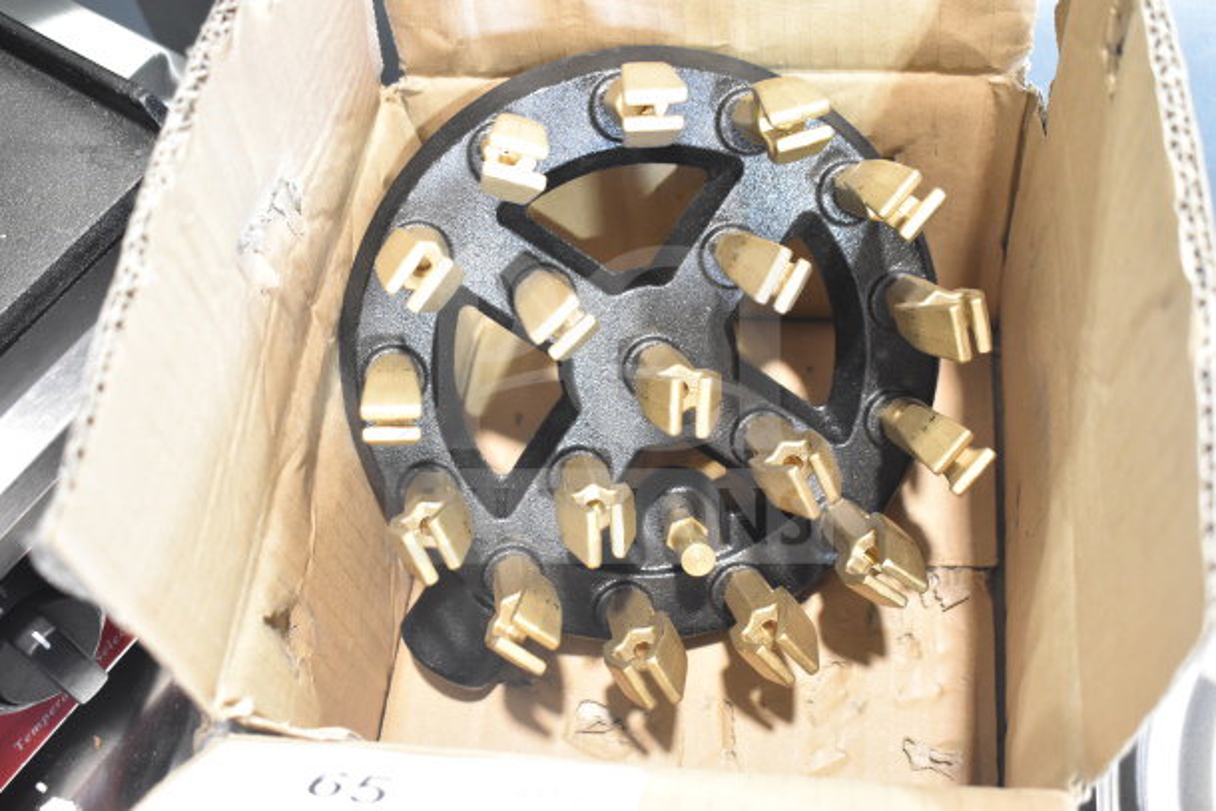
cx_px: 608
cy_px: 406
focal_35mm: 40
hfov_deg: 47.9
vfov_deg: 33.0
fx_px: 1368
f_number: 4
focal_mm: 27
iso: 2500
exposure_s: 1/40
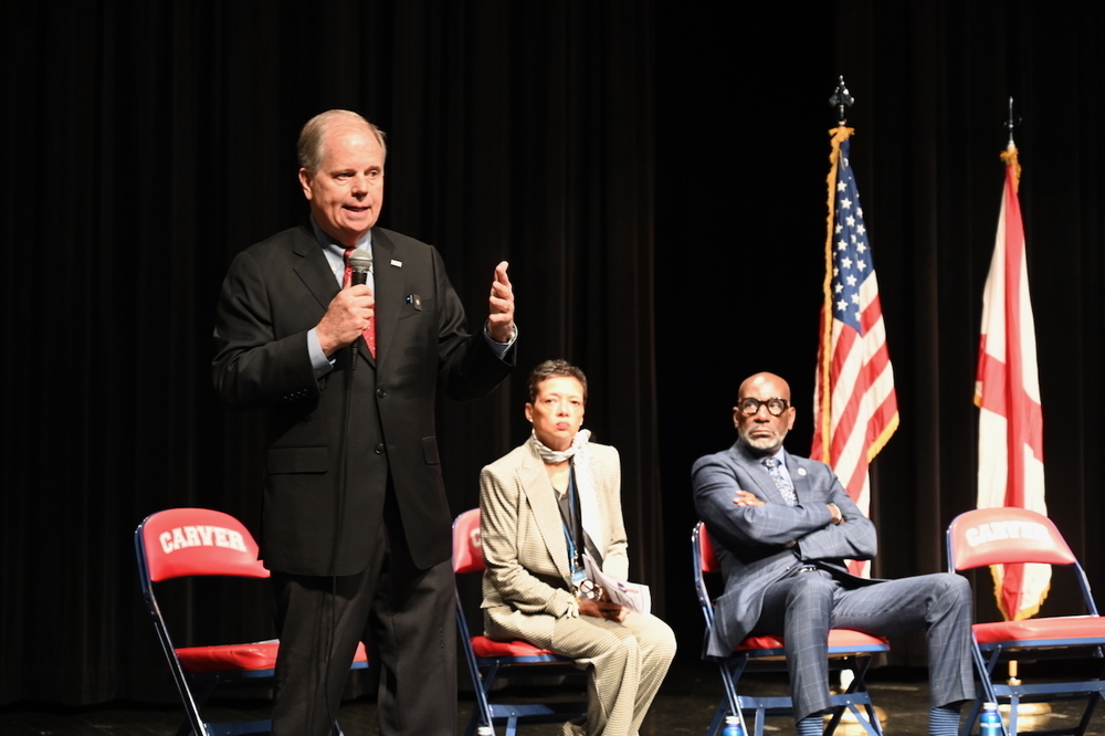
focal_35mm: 70
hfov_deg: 28.9
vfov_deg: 19.4
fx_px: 2148
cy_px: 368
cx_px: 552
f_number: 4
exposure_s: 1/100
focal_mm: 70
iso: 2000
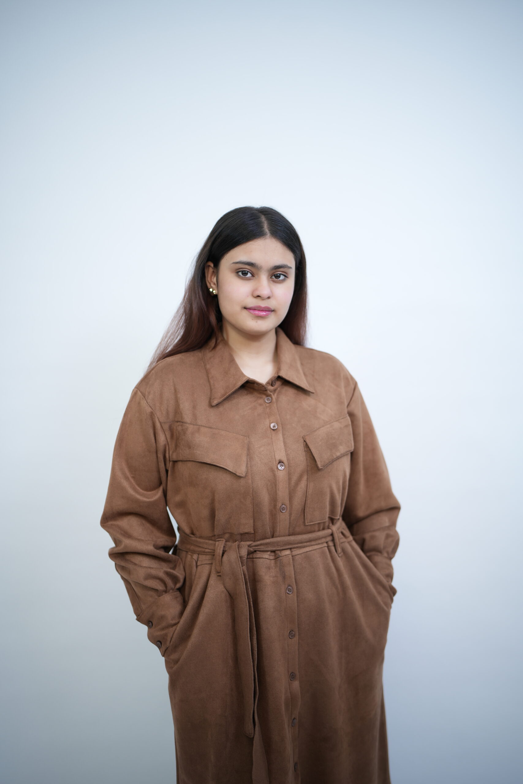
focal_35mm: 35
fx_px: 763
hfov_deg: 37.9
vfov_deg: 54.4
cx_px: 262
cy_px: 392
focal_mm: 35
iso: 160
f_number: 1.4
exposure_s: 1/200
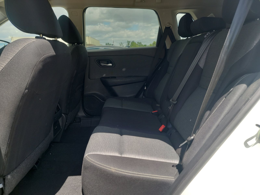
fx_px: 180
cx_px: 130
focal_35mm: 24
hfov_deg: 71.6
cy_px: 98
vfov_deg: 56.8
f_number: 1.8
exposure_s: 1/125
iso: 50
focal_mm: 6.7
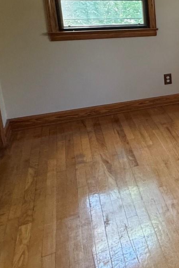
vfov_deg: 43.1
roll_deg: -2.4
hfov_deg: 22.1
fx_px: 328
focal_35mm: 44
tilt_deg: -12.3
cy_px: 66
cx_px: 302
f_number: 2.2
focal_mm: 2.22
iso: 320
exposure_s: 1/99
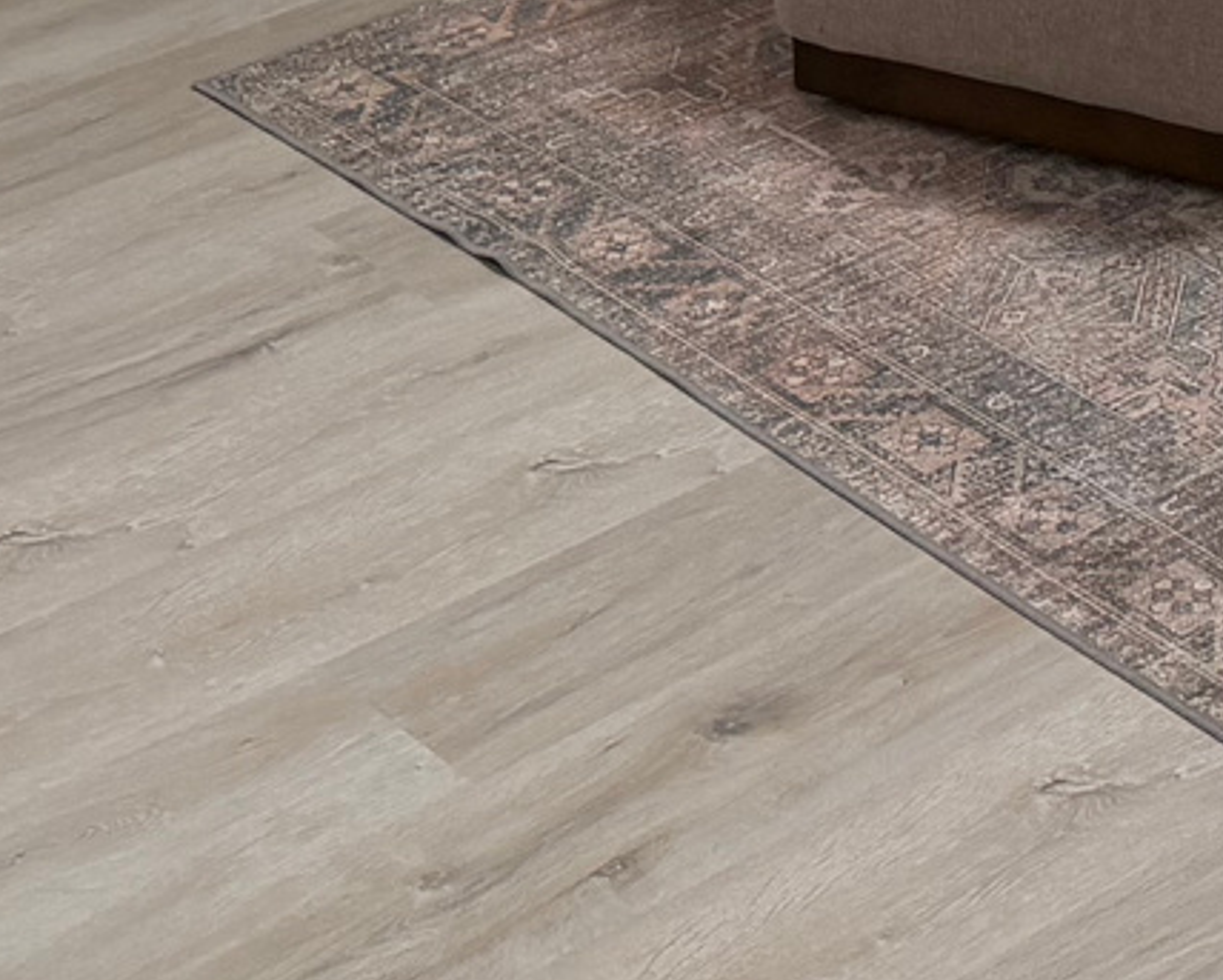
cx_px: 1534
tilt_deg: -13.7
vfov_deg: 12.5
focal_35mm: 112
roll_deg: -0.2
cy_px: -826
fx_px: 4057
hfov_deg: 16.3
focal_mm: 6.76
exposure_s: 1/121
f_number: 1.78
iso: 160
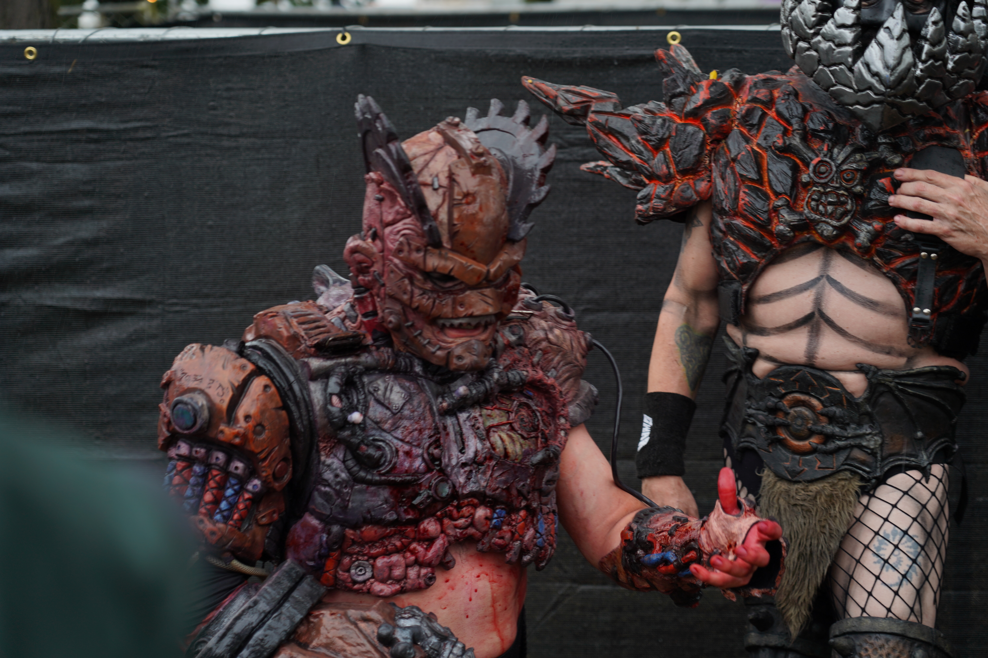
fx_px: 2689
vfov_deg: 14.0
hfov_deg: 20.8
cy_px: 329
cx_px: 494
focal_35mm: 98
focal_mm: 98
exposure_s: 1/100
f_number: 4
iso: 100
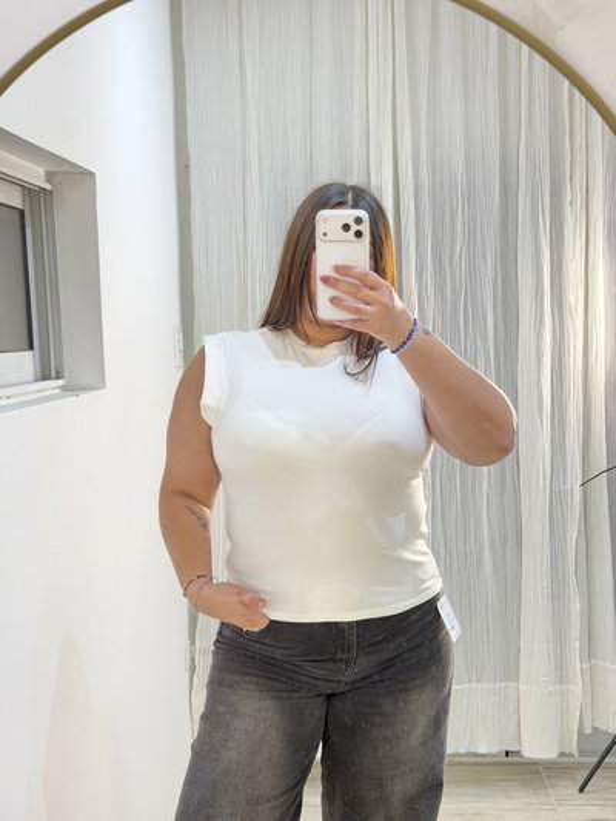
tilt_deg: -13.7
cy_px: 410
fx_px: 1138
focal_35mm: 48
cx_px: 308
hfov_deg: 30.3
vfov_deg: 39.6
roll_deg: +2.2
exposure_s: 1/50
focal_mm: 6.76
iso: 160
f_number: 1.78
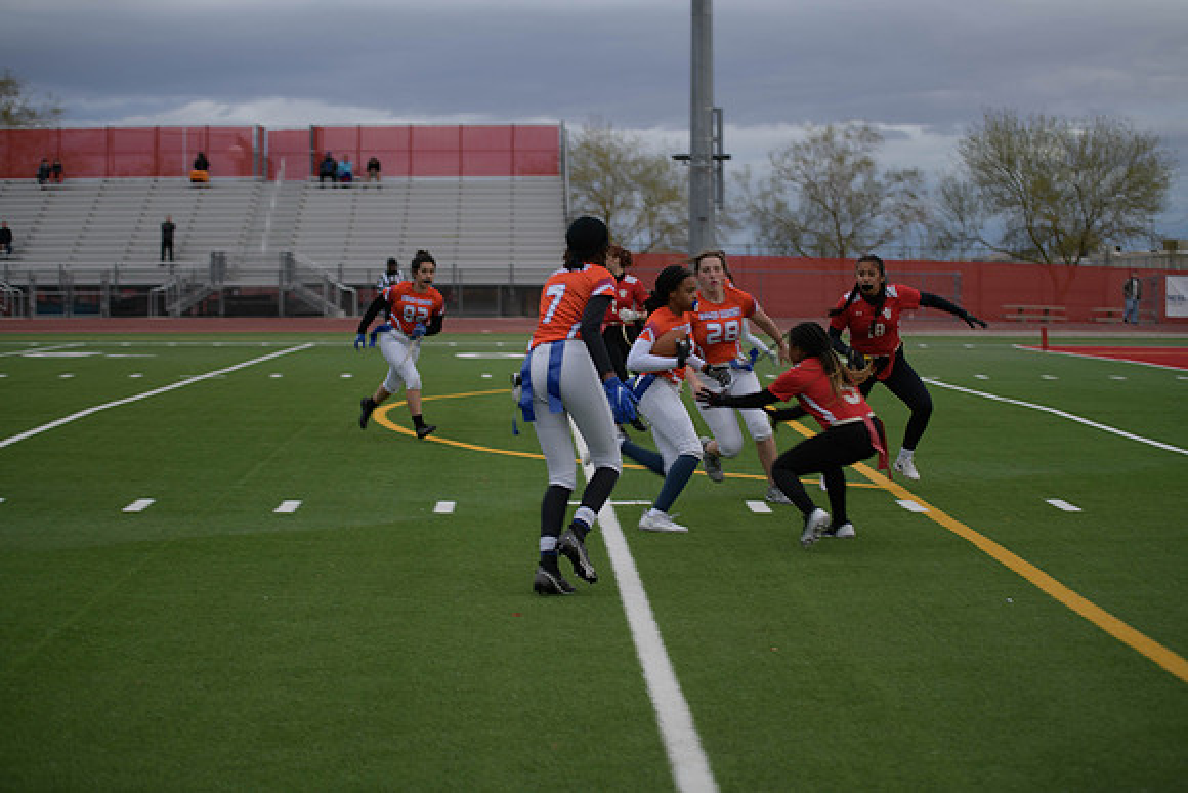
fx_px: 2310
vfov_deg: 19.5
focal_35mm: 70
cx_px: 594
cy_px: 396
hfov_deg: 28.8
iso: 140
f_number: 2.8
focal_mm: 70
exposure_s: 1/200
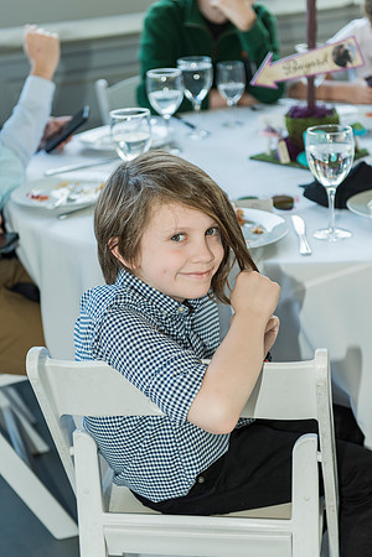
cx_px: 186
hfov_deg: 19.5
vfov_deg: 28.8
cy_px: 278
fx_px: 1085
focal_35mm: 70
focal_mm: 70
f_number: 4
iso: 400
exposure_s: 1/160
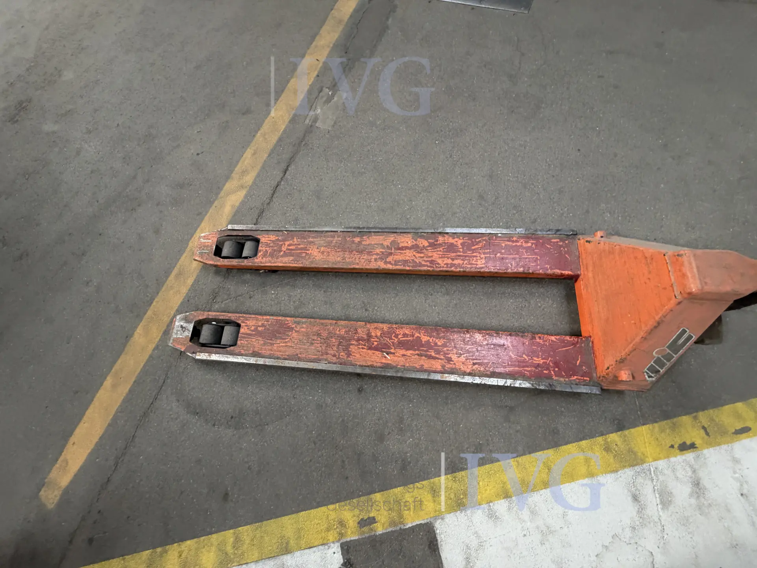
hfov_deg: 102.1
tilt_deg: -72.6
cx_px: 378
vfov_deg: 85.7
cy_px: 284
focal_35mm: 14
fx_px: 306
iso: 250
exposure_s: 1/121
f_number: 2.2
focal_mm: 2.22
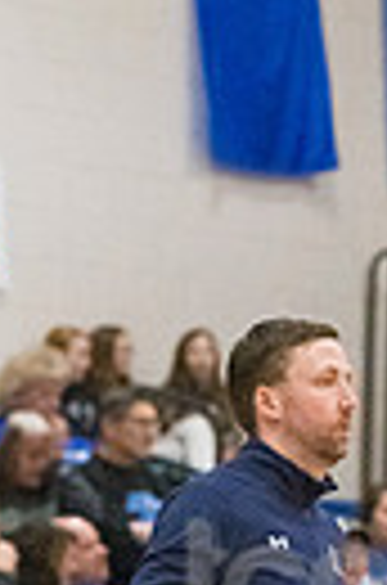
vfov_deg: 4.0
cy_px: 644
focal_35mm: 521
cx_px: 292
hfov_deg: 2.6
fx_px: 8446
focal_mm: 150
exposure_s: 1/1600
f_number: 4.5
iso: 10000
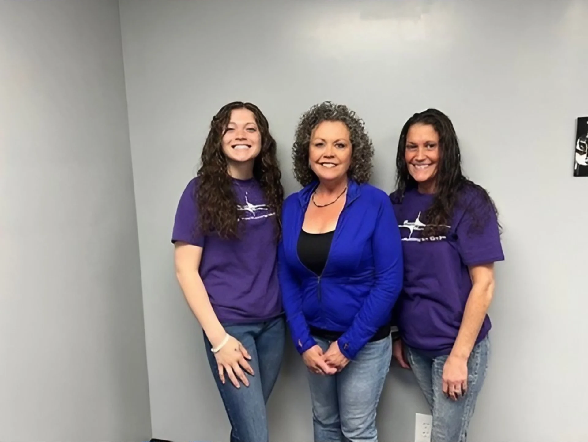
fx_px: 578
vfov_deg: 41.8
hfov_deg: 53.9
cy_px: 221
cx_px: 294
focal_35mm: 34
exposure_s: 1/60
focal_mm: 17
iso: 800
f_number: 3.8
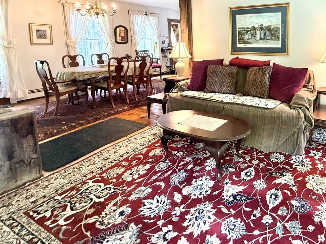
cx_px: 253
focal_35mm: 22
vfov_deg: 57.9
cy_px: 60
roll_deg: -0.8
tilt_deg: -6.3
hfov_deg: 70.1
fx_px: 207
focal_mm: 2.22
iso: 320
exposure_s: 1/60
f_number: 2.2
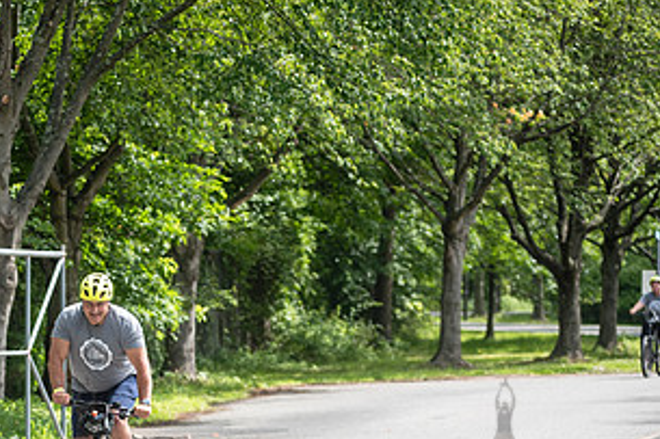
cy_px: 414
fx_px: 5057
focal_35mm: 276
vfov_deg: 5.0
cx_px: 84
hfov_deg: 7.4
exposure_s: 1/640
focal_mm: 145
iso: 250
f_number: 4.5
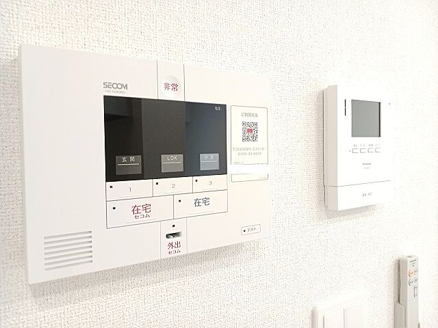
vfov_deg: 51.4
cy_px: 164
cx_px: 219
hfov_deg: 65.3
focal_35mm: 27
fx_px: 342
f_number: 1.8
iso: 320
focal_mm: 4
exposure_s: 1/25
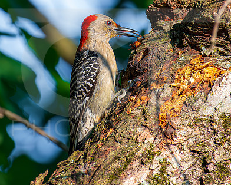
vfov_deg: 0.9
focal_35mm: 1649
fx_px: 11279
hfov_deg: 1.2
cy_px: 28
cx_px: 116
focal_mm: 500
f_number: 5.6
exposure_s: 1/500
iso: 400
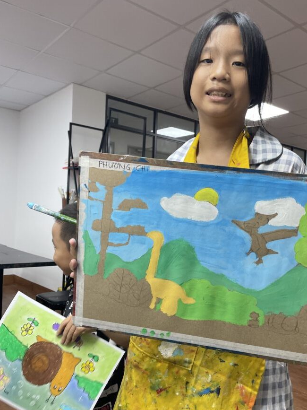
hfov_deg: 46.7
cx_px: 174
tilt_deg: +1.2
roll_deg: +0.3
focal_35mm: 30
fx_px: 355
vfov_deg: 59.9
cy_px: 218
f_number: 1.6
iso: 100
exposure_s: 1/100
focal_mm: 4.2
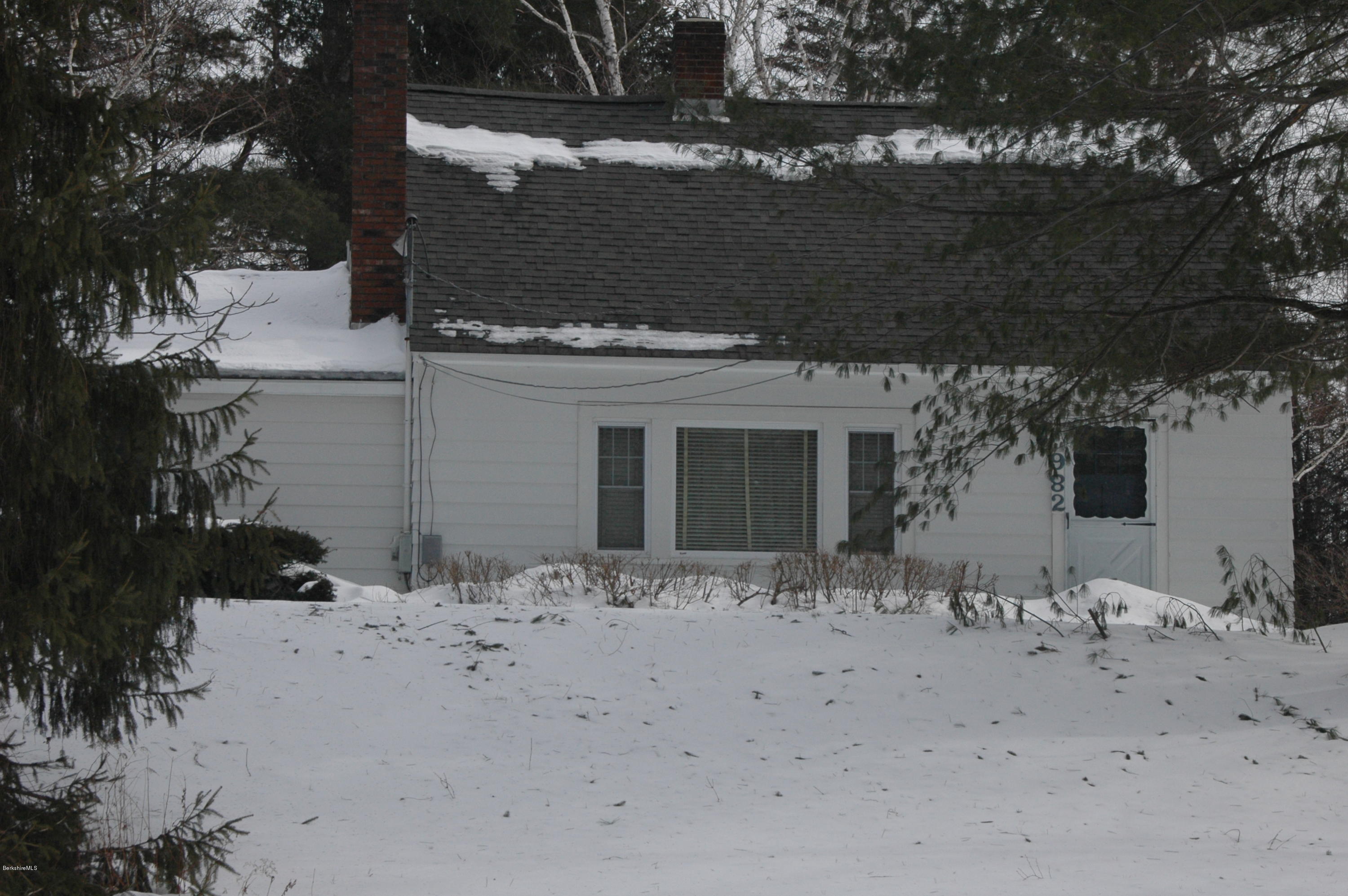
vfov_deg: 11.1
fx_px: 4601
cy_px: 448
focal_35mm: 123
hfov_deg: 16.7
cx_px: 674
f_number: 11
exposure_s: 1/500
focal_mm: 82
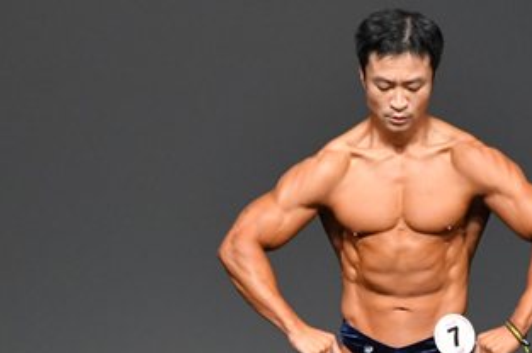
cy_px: 370
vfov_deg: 1.5
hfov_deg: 2.2
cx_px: 439
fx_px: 13729
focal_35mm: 930
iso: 2500
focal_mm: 250
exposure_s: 1/400
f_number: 5.6
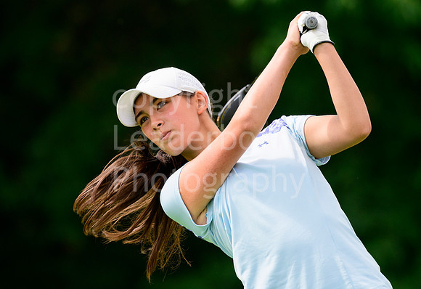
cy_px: 101
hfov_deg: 3.9
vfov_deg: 2.6
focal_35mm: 529
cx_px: 164
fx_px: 6245
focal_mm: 400
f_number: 6.3
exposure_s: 1/2000
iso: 800
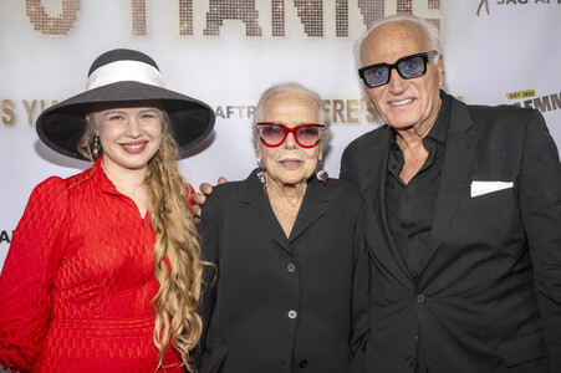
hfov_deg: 53.2
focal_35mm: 36
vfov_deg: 36.8
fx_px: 561
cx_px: 280
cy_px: 186
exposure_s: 1/200
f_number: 6.3
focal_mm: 36
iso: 640
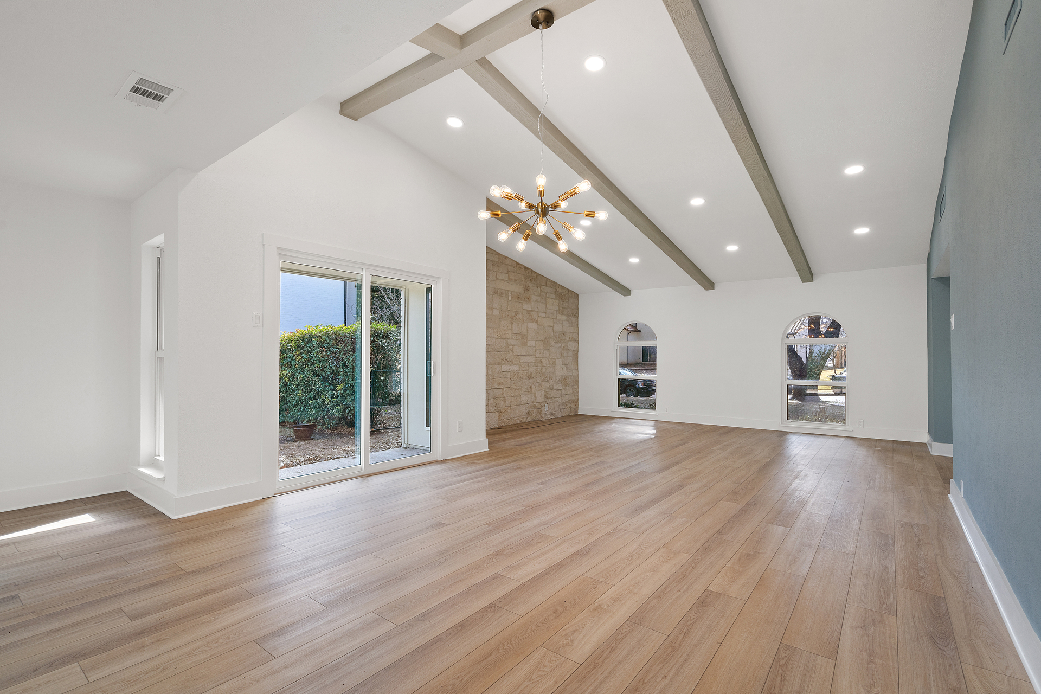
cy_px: 347
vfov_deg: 73.7
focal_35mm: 16
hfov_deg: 96.7
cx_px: 520
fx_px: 463
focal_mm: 16
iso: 200
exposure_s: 1/3
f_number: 9
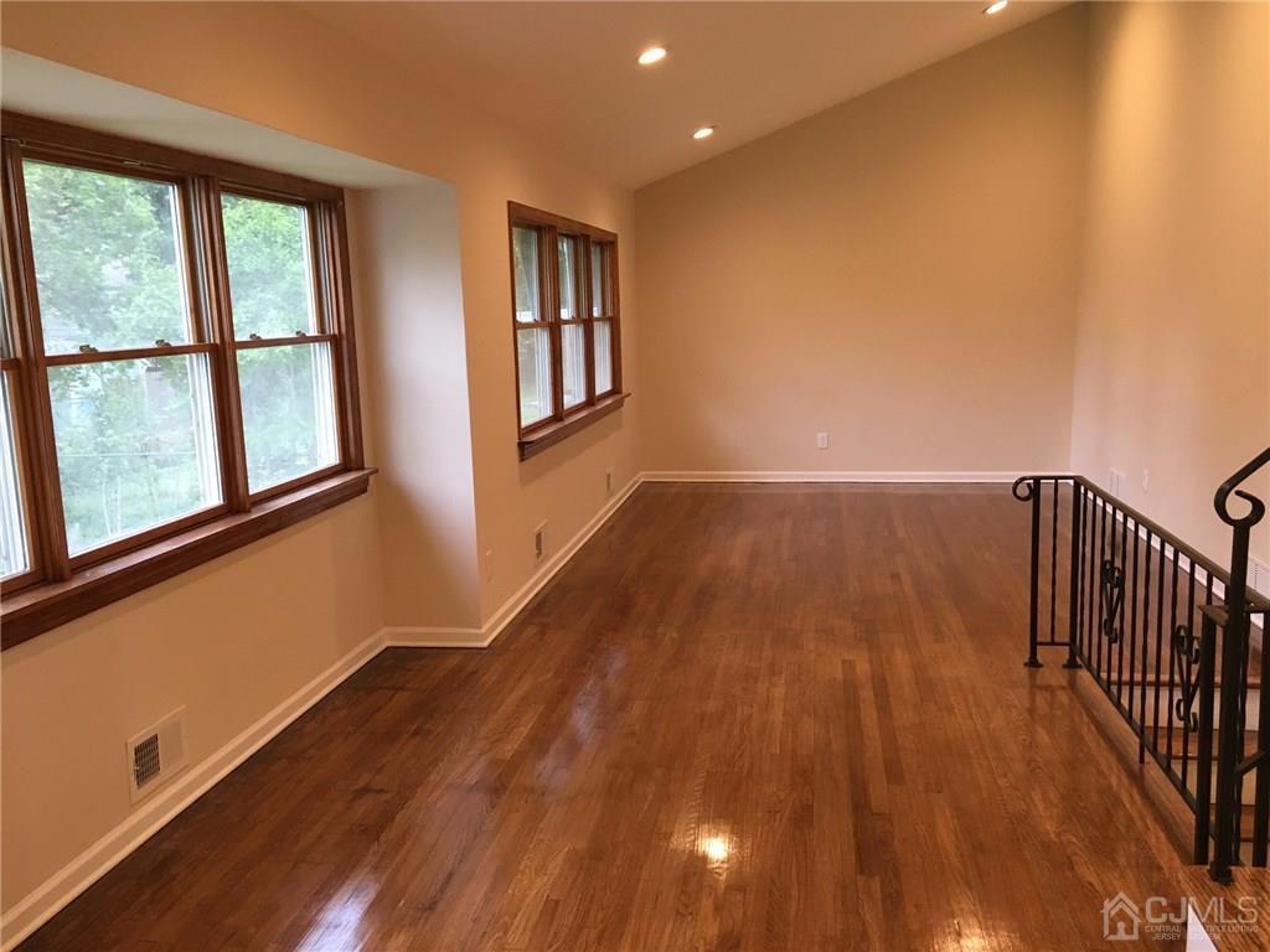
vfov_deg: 48.2
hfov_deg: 61.7
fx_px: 1064
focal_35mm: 29
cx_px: 635
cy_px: 476
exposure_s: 1/30
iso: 100
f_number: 2.2
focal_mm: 4.15
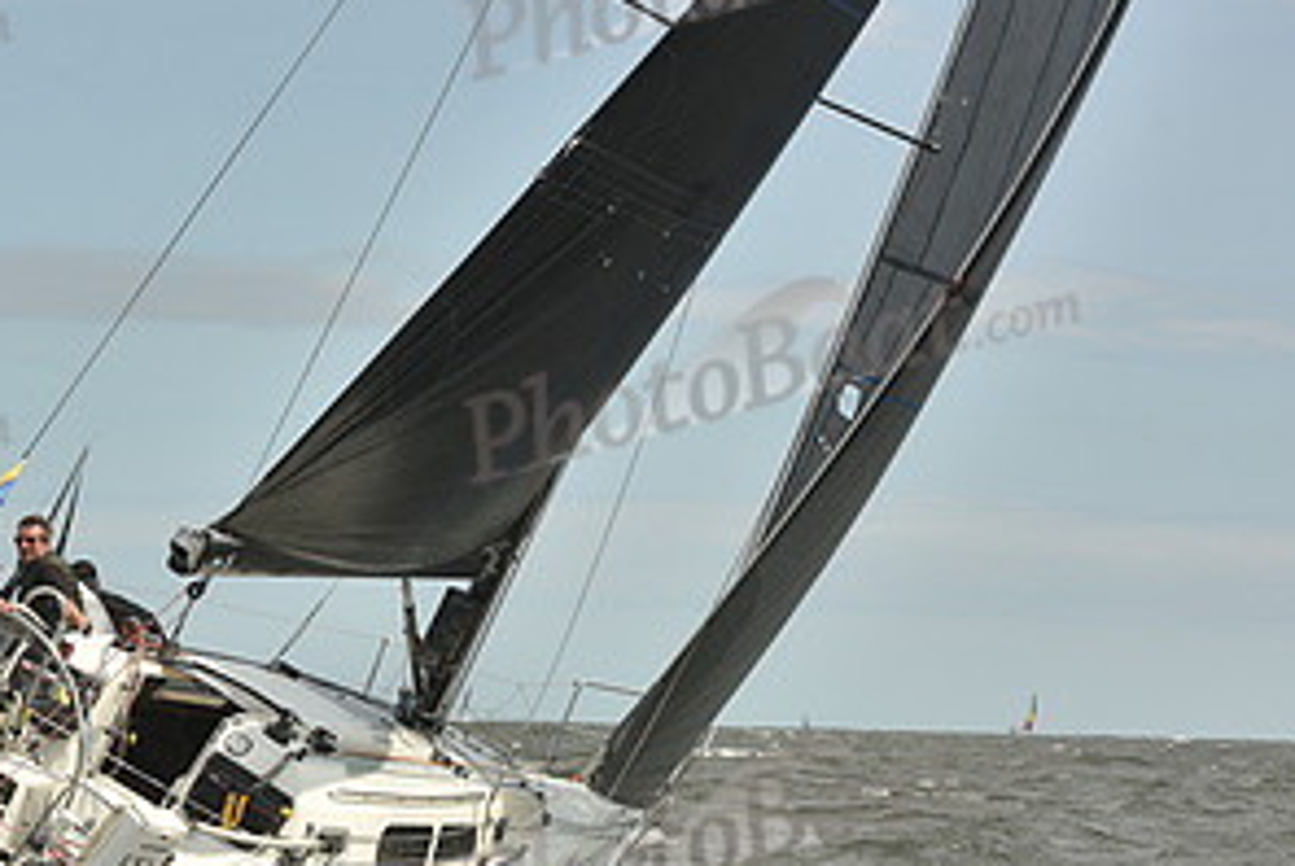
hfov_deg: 14.9
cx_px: 241
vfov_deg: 10.0
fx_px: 4933
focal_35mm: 137
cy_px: 658
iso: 250
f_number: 10
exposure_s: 1/800
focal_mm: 70
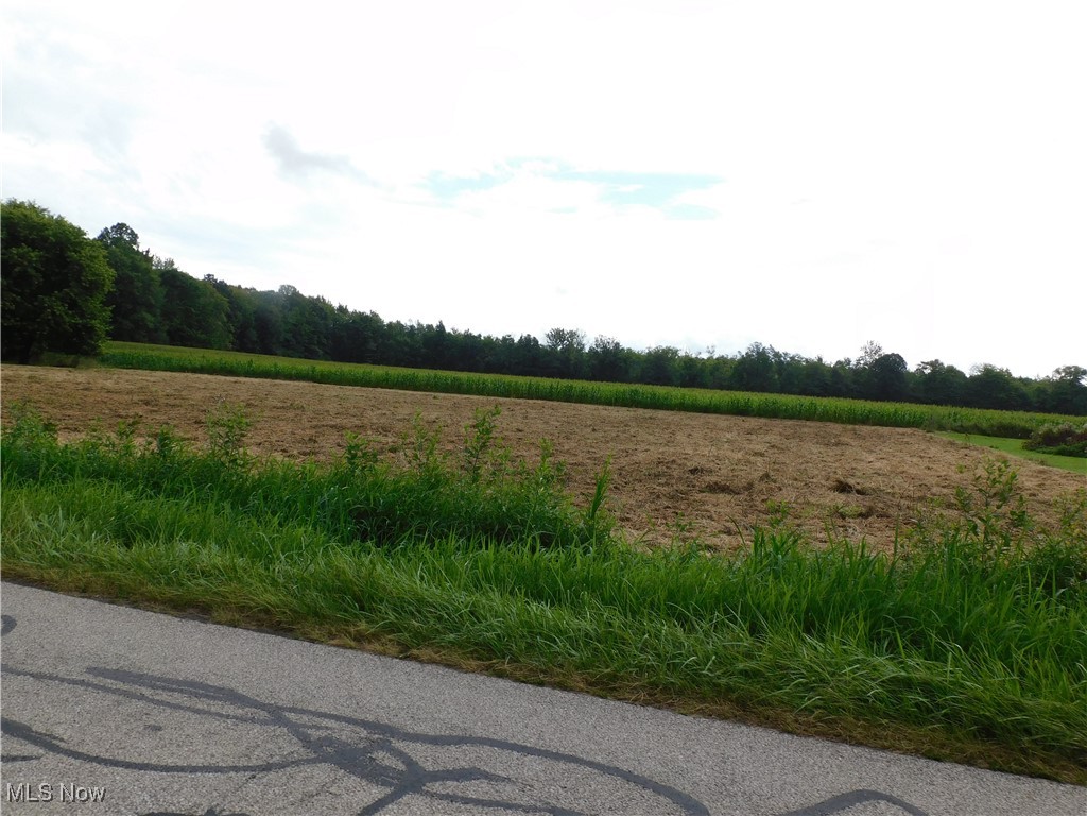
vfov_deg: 56.8
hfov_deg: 71.6
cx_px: 544
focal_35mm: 24
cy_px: 408
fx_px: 754
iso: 125
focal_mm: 4.3
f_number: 3.3
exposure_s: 1/800
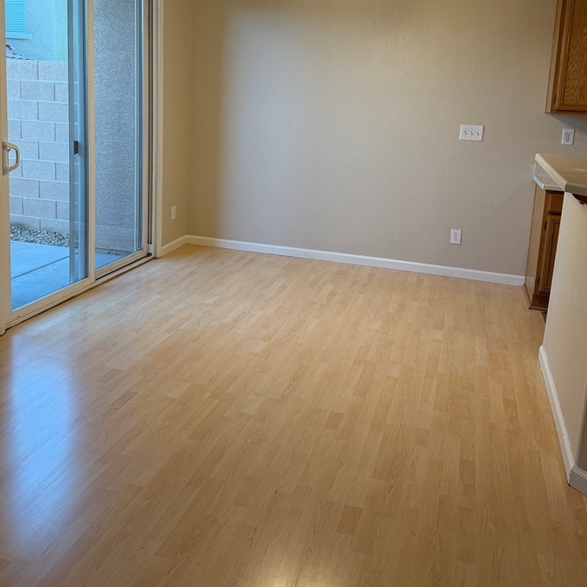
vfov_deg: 50.1
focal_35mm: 32
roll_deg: -2.7
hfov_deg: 51.1
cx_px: 282
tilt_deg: -8.0
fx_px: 614
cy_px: 190
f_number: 1.78
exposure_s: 1/240
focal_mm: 6.76
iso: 125
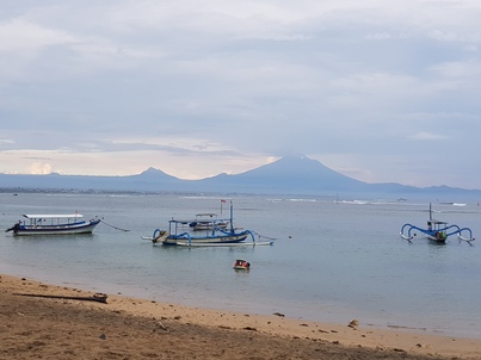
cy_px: 180
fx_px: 361
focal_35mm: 26
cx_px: 240
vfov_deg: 53.0
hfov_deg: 67.3
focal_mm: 4.2
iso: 40
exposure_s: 1/396
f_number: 1.7
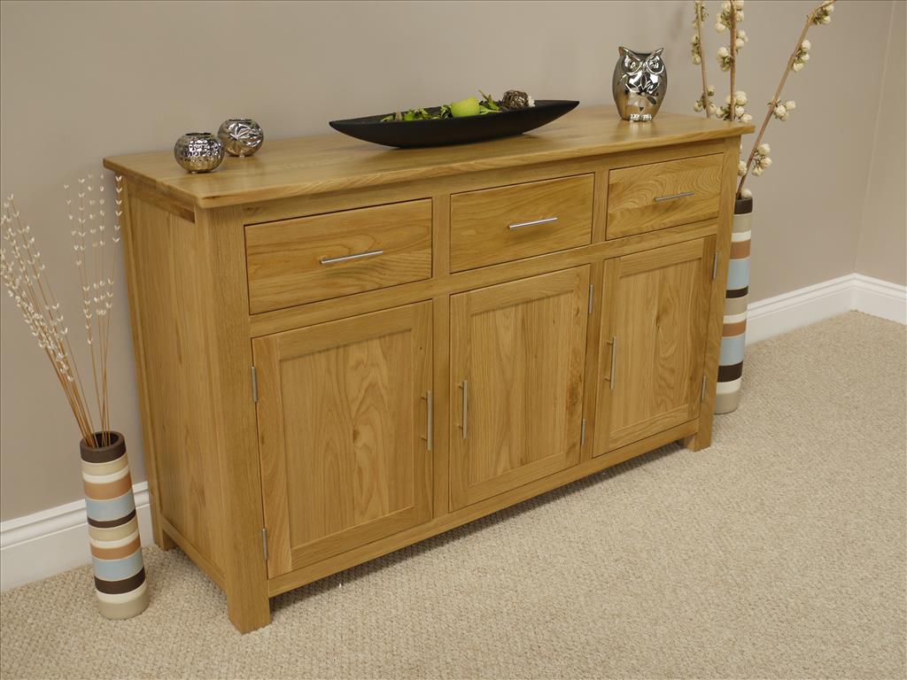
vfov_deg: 36.0
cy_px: 340
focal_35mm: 40
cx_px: 454
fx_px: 1048
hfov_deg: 46.8
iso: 200
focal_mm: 20
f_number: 4.4
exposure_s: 1/30
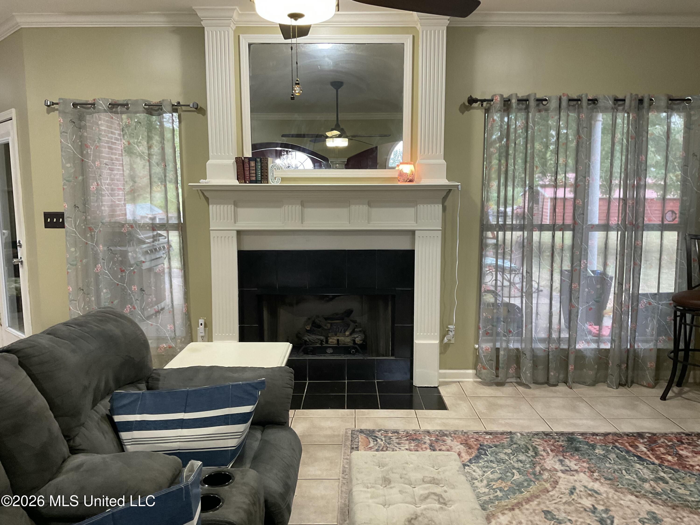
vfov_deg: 48.2
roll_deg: -1.0
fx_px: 586
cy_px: 262
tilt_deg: -6.7
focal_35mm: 29
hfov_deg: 61.7
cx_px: 350
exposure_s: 1/60
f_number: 1.8
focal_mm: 3
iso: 125
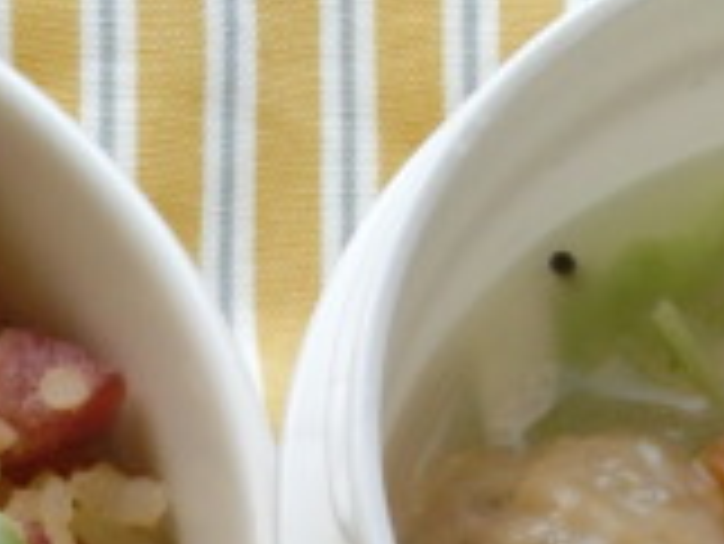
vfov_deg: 6.7
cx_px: 76
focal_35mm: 218
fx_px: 4563
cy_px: 913
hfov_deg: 9.0
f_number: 3.6
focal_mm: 9.8
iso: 200
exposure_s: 1/80
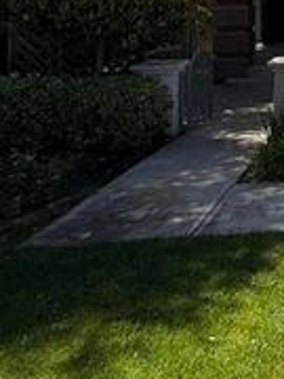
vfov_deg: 33.1
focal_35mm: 52
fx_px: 569
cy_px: -16
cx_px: 475
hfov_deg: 21.3
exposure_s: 1/1125
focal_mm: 2.22
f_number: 2.2
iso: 50
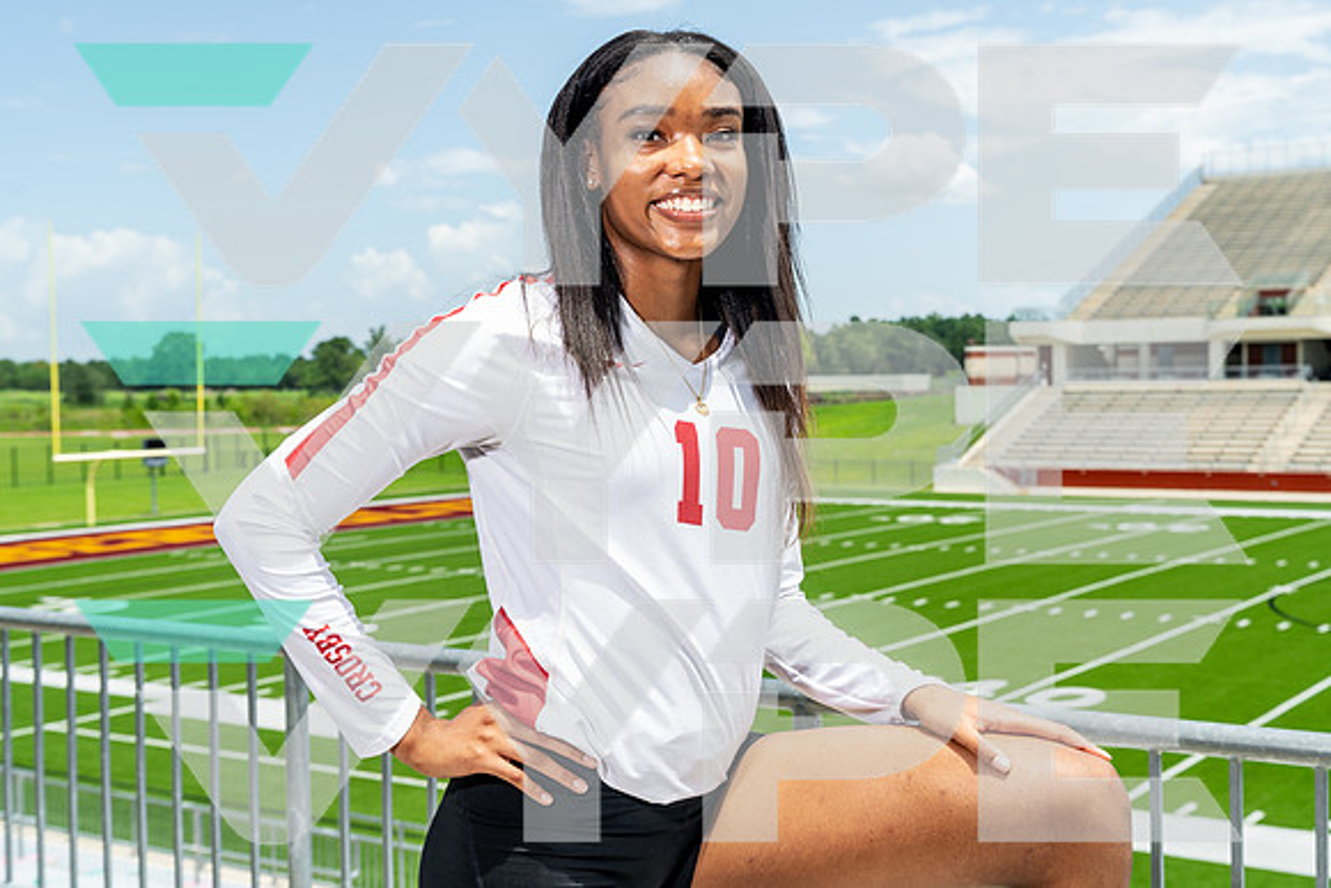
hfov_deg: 41.1
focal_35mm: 48
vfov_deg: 28.1
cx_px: 666
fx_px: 1775
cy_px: 444
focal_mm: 48
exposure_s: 1/125
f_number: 8
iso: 100
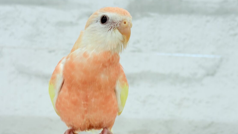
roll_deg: -2.7
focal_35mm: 61
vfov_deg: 19.7
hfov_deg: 34.3
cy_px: 63
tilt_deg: -2.1
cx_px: 111
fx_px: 385
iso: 50
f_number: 1.6
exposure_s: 1/100
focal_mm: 5.96
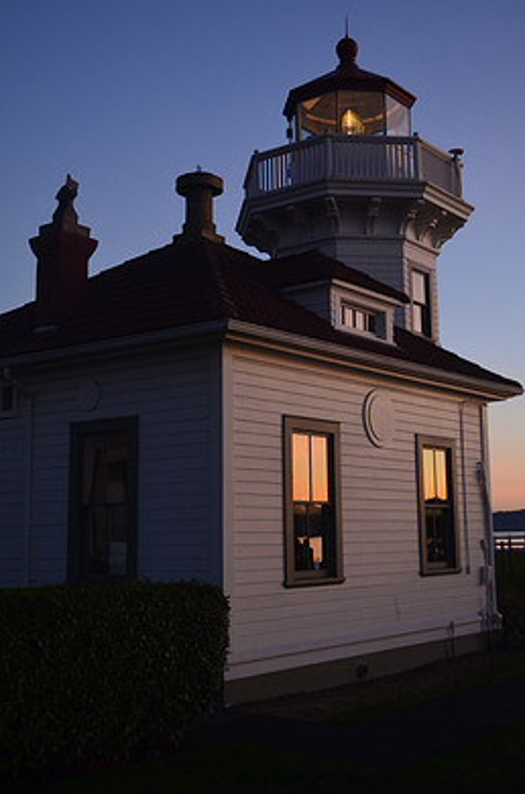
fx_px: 990
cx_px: 291
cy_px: 362
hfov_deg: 29.7
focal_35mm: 45
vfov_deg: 43.7
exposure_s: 1/40
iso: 800
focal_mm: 26
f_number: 4.2
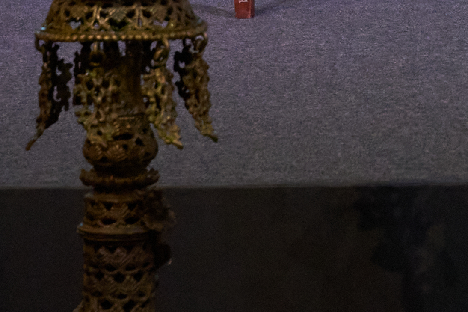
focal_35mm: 279
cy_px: -513
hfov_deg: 7.2
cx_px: 819
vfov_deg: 4.8
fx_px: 3623
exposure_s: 1/160
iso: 1600
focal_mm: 44.6
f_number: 6.3
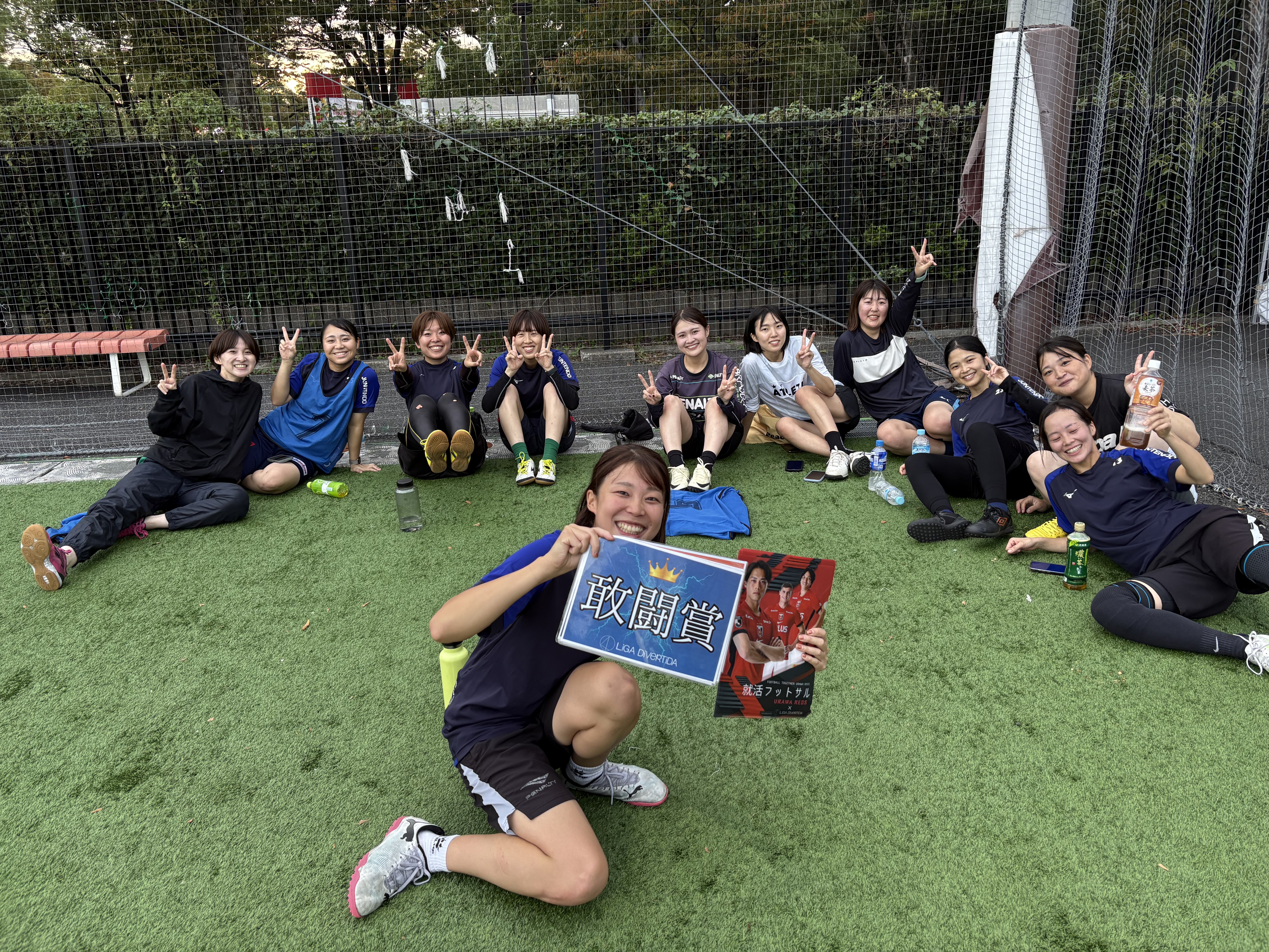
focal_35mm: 26
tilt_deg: -16.7
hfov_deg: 67.3
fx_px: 953
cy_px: 476
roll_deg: +2.2
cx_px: 634
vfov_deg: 53.1
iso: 125
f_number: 1.6
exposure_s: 1/104
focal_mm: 5.96
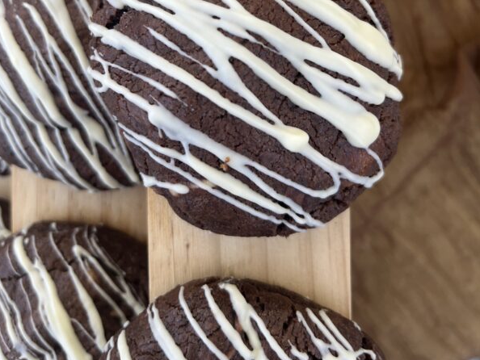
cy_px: 77
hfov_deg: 52.6
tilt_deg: -87.5
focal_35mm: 35
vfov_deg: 39.3
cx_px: 239
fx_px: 486
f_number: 1.6
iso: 32
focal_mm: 5.1
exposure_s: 1/122
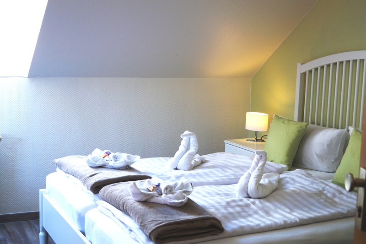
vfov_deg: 25.7
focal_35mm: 52
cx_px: 183
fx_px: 534
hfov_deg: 37.9
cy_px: 122
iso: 250
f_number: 4.5
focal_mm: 35
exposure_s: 1/60
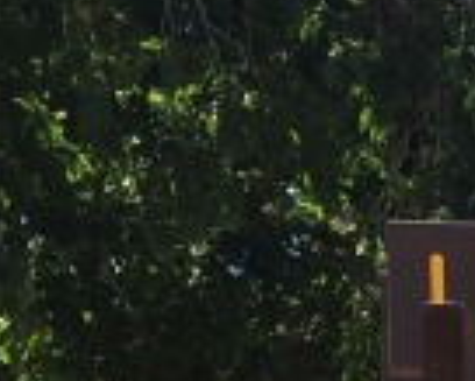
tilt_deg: -9.0
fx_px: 3123
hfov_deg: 8.4
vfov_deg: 6.2
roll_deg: +1.3
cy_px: 1332
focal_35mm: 222
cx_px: 775
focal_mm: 4.15
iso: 32
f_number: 2.2
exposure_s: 1/1208
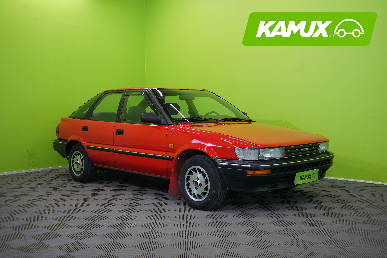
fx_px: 398
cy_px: 129
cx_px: 194
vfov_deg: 35.9
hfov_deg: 51.9
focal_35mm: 37
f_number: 6.3
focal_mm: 37
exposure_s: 1/40
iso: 500
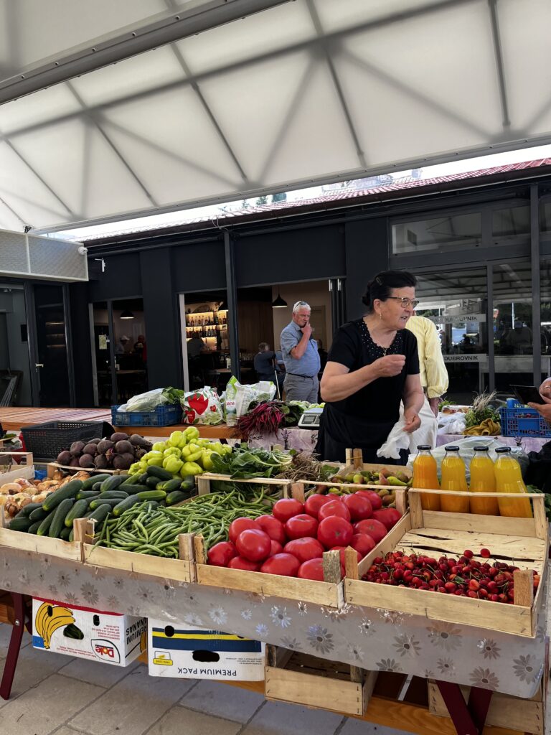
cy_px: 368
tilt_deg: -4.0
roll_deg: +3.3
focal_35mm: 26
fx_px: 552
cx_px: 276
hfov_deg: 53.1
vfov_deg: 67.3
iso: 32
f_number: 1.6
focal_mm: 5.1
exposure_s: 1/122
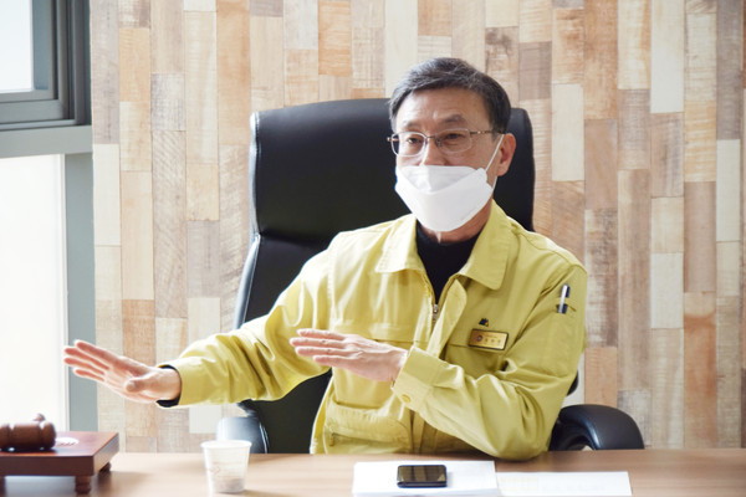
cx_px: 373
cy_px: 248
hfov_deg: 13.0
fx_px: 3263
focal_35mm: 158
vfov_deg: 8.7
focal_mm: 105
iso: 1000
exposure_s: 1/500
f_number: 5.6
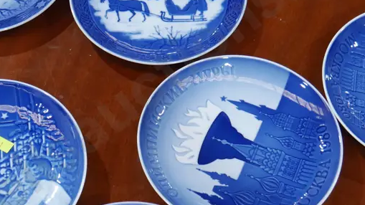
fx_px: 764
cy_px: 108
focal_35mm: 79
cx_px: 124
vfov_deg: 15.3
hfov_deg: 26.7
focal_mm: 18
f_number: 4
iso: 640
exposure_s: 1/60
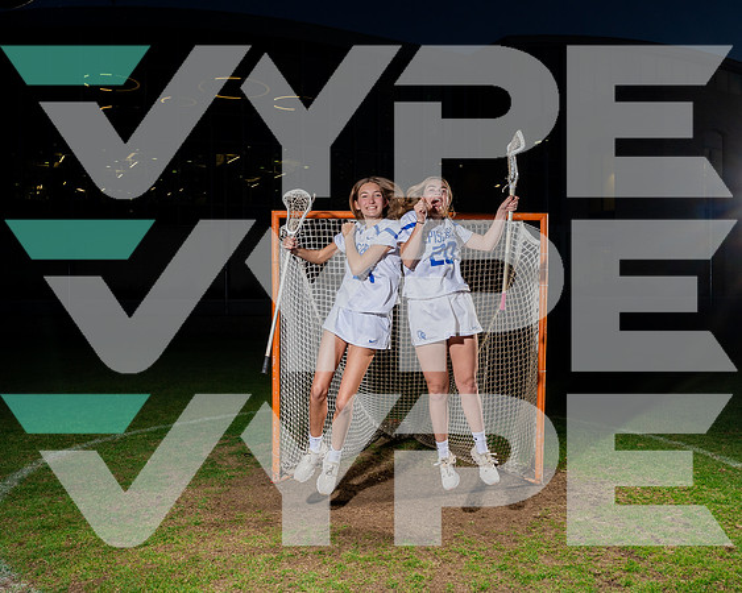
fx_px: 696
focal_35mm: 32
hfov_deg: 56.1
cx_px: 353
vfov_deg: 46.1
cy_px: 287
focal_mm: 24
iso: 250
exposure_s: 1/250
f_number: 8
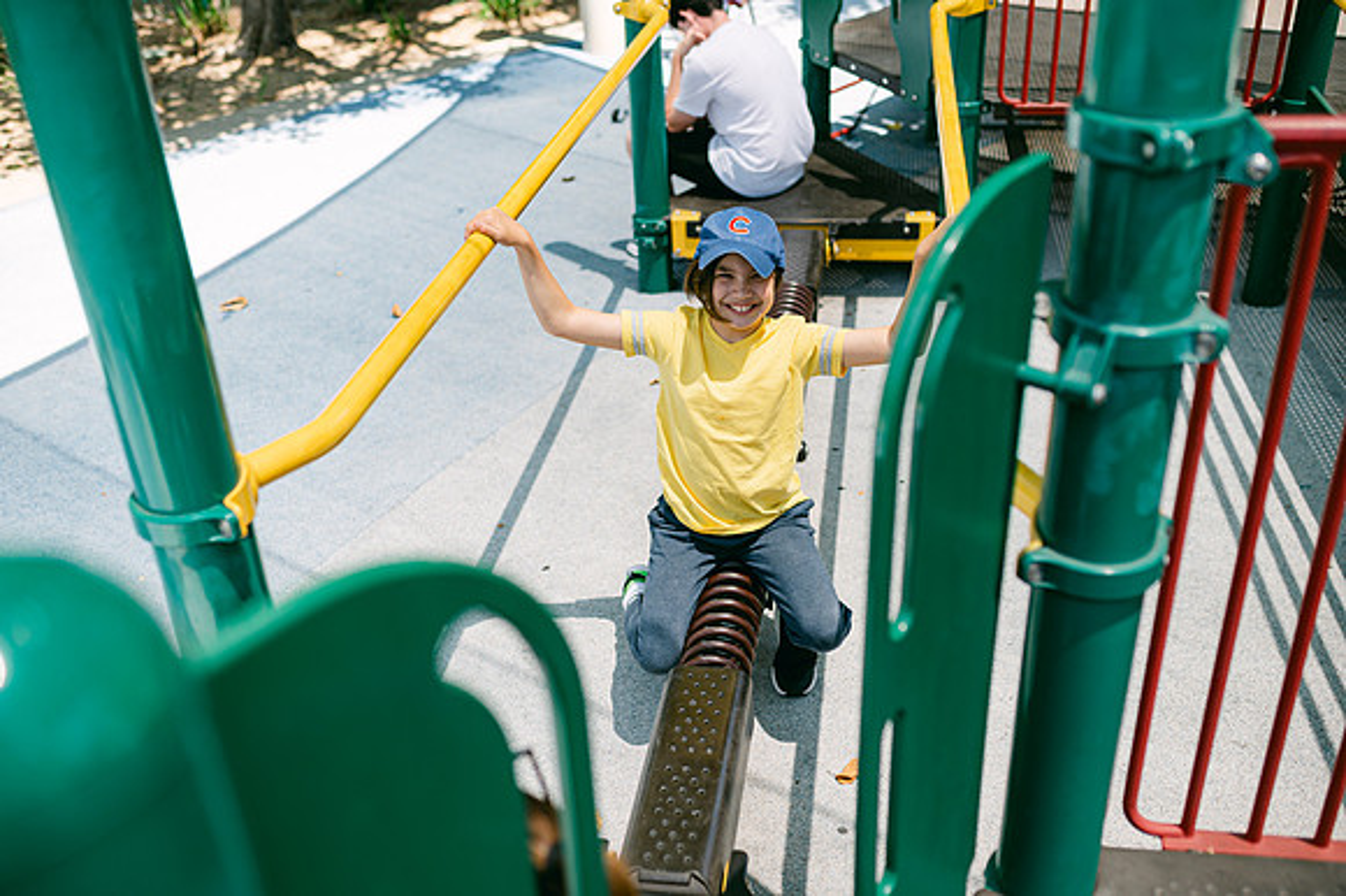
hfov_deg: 54.5
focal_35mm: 35
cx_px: 673
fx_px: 1308
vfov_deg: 37.8
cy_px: 448
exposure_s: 1/2000
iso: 100
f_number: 2
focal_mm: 35
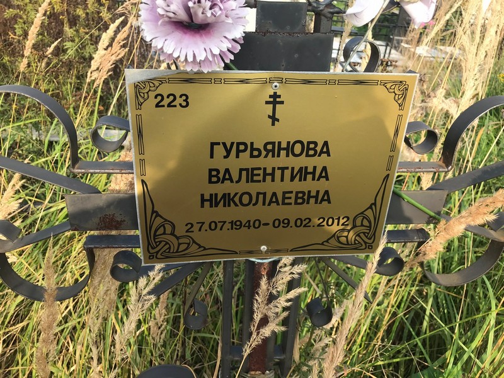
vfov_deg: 49.7
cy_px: 189
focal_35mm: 28
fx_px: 408
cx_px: 252
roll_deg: -5.9
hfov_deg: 63.4
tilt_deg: -29.8
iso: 20
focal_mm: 3.99
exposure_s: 1/699
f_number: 1.8
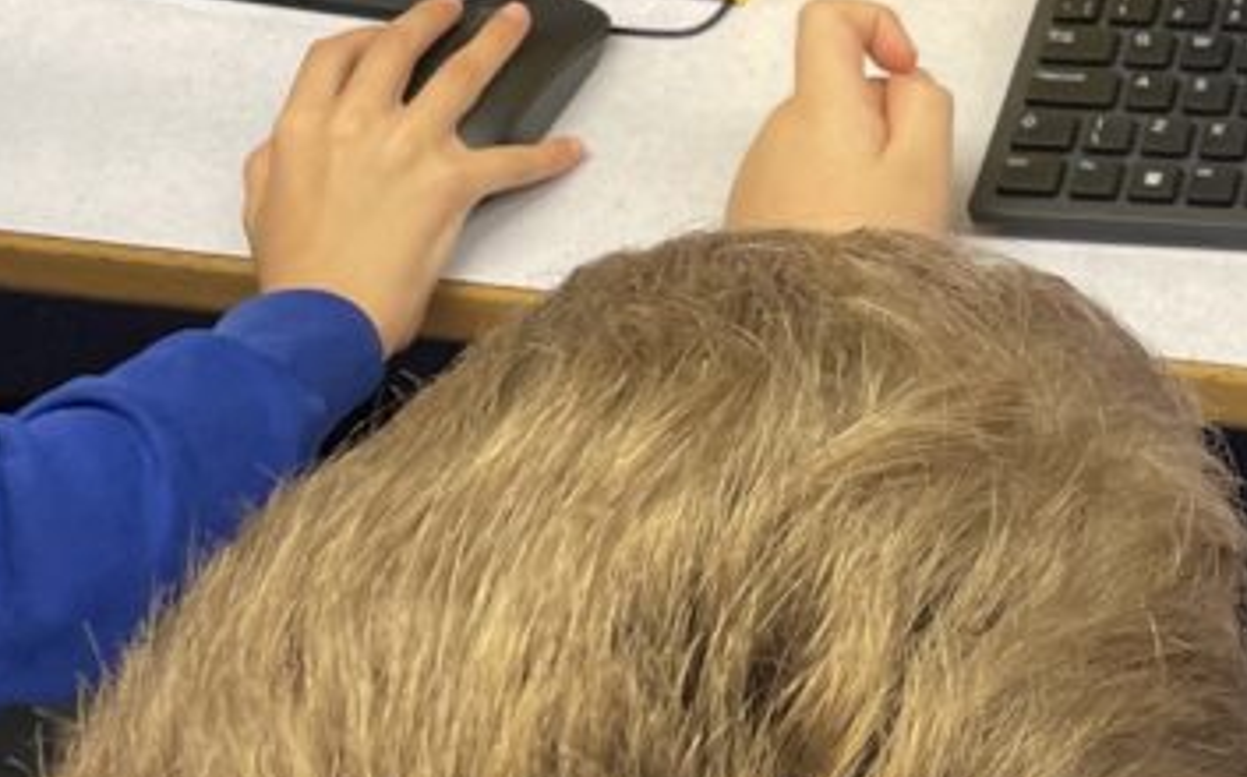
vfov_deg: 13.0
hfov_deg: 19.1
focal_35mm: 100
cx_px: 1653
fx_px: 3396
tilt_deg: -38.2
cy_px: 95
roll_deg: +3.3
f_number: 1.6
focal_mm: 4.2
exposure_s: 1/102
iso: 100
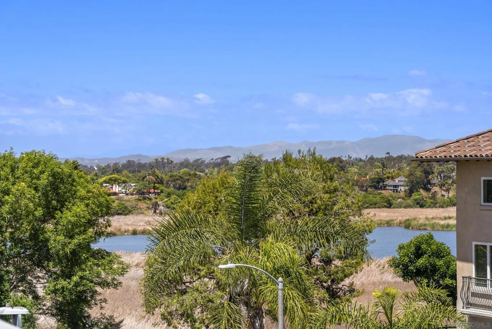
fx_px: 1436
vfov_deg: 13.1
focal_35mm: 105
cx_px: 246
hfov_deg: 19.4
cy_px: 164
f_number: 8
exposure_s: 1/640
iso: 500
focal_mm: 105
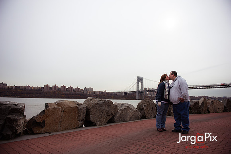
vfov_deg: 53.1
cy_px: 77
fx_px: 154
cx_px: 116
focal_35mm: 24
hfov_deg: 73.8
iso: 100
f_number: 3.2
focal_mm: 24
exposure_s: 1/1000
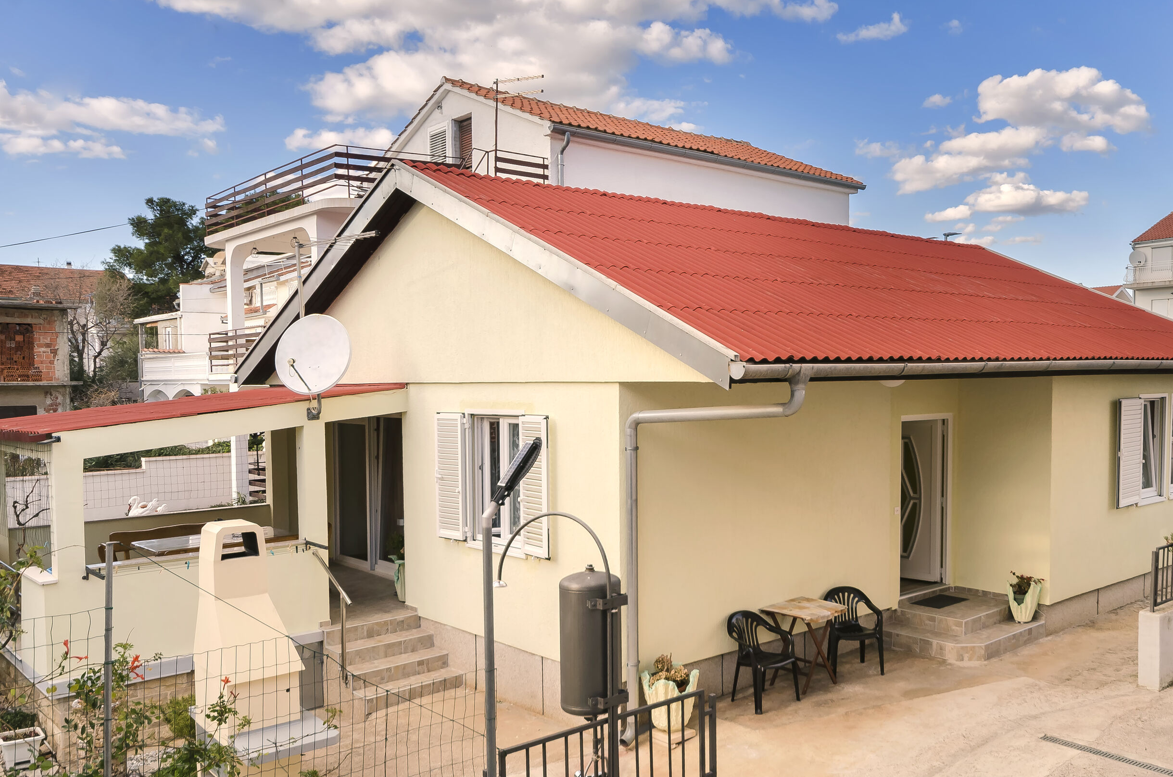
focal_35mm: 31
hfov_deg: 60.2
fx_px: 1008
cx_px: 646
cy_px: 398
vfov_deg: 42.2
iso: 100
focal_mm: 18
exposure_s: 1/200
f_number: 8
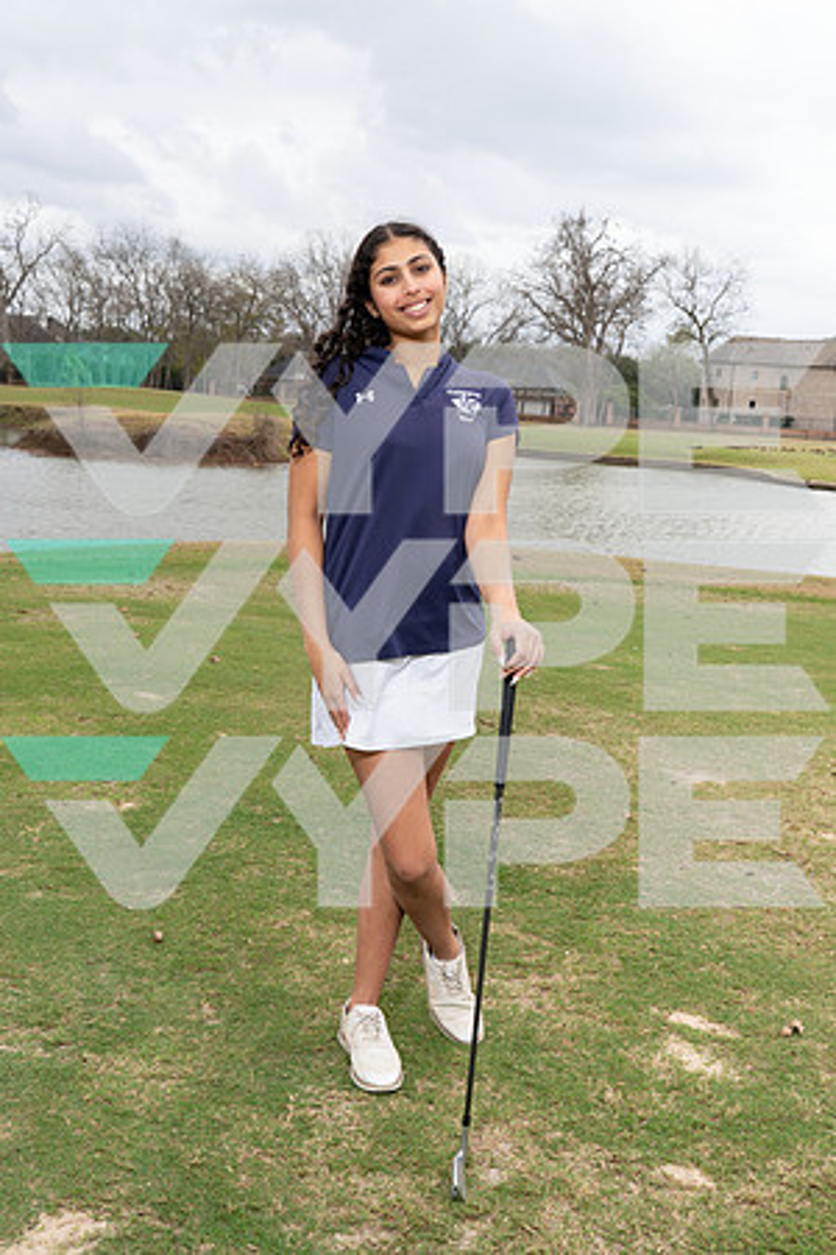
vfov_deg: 49.6
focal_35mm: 39
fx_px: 1358
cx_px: 418
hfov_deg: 34.2
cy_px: 628
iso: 400
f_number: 9
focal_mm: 39
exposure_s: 1/250
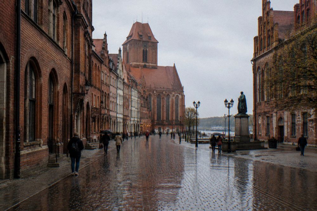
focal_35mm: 40
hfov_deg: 48.5
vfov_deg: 33.4
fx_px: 352
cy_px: 106
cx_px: 158
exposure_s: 1/100
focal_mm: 40
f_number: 11
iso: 200
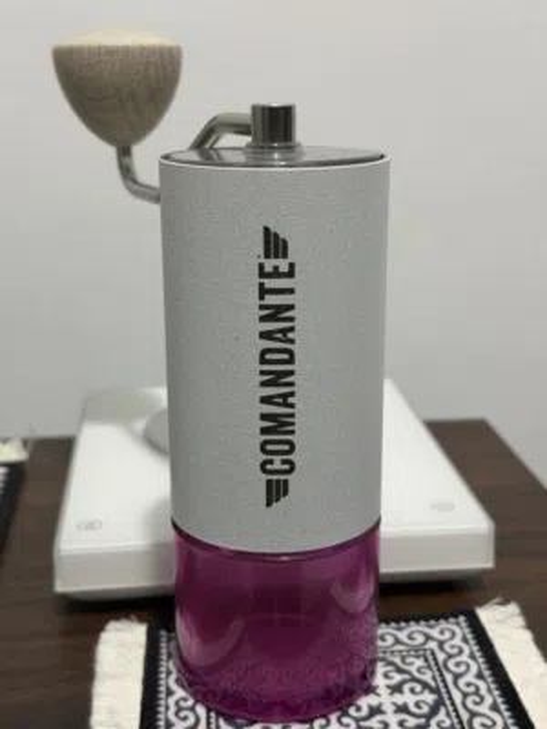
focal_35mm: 48
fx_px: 1011
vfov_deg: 39.7
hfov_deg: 30.3
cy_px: 364
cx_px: 274
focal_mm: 6.76
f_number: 1.78
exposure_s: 1/33
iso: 250
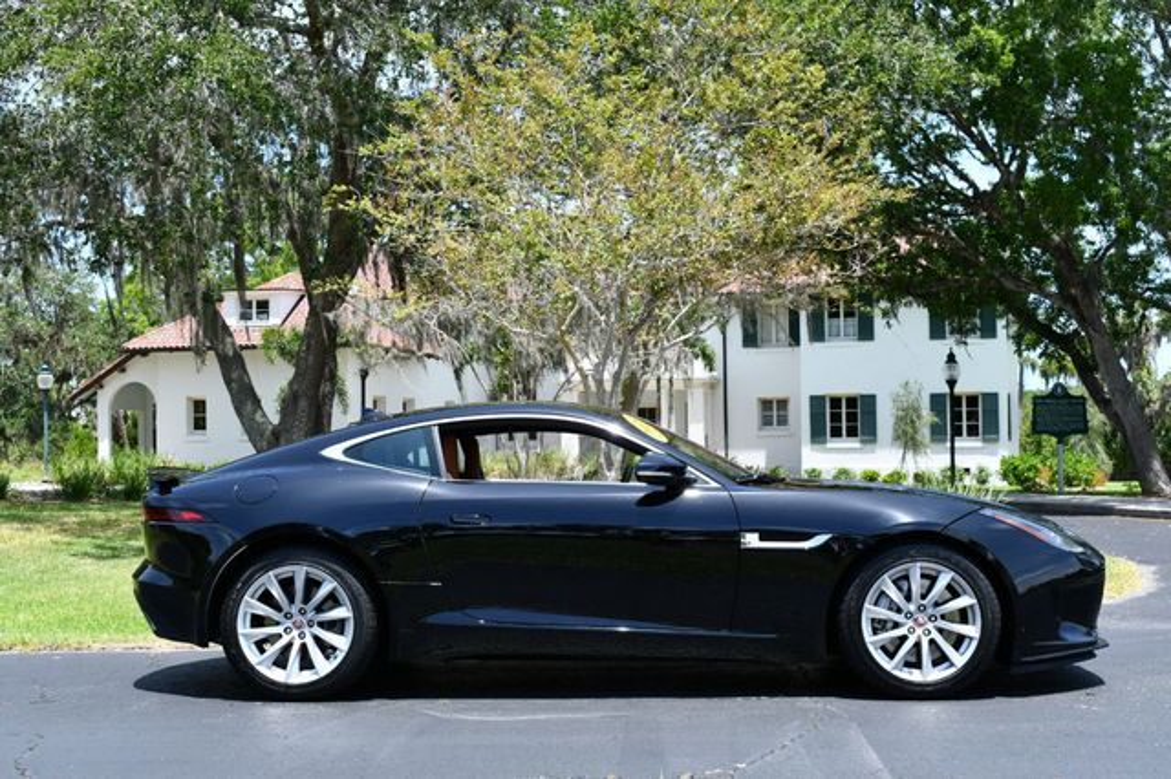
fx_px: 1658
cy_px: 390
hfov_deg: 38.9
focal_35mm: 51
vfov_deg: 26.5
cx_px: 586
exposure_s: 1/250
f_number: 8
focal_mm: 34
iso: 160
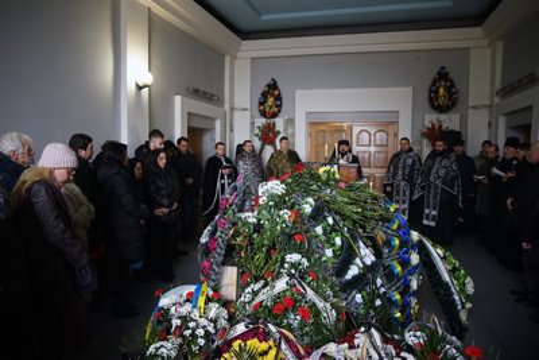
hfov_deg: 73.7
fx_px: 359
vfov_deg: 53.2
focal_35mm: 24
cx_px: 270
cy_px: 180
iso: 2000
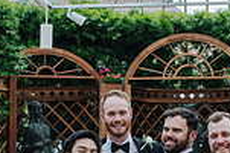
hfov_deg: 13.9
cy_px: 203
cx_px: 108
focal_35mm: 148
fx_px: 944
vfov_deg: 9.1
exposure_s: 1/1250
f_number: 3.5
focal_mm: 35
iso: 450
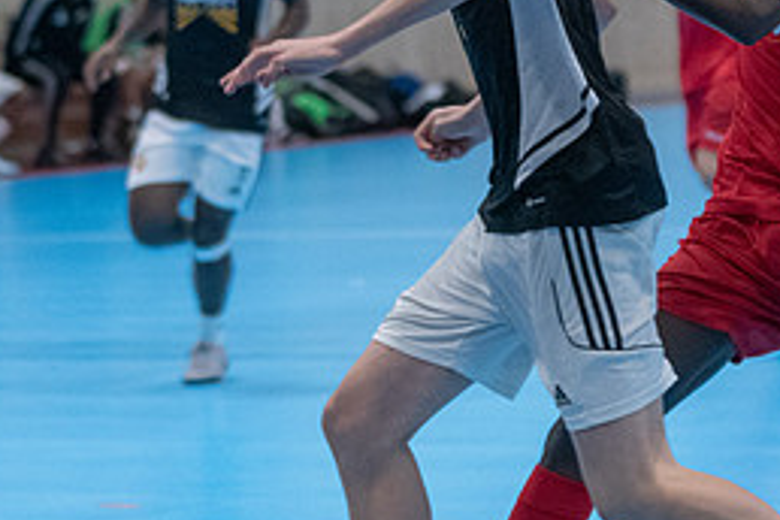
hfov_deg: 7.8
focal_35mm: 263
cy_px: 177
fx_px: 5698
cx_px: 493
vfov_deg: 5.2
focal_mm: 78
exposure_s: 1/500
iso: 3600
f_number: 3.2
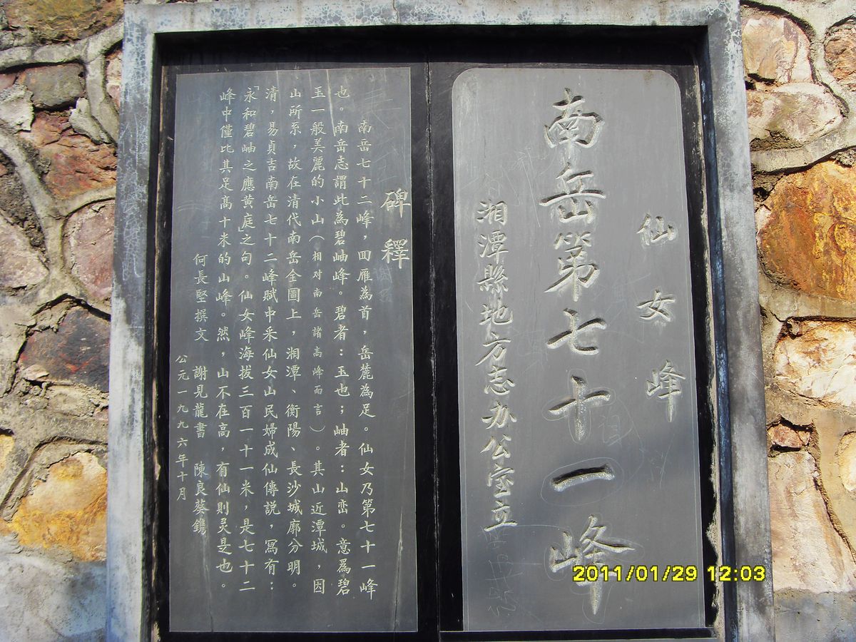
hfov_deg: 47.9
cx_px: 428
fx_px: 964
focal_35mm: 39
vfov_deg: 36.8
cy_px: 321
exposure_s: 1/350
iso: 80
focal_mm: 6.6
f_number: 3.5
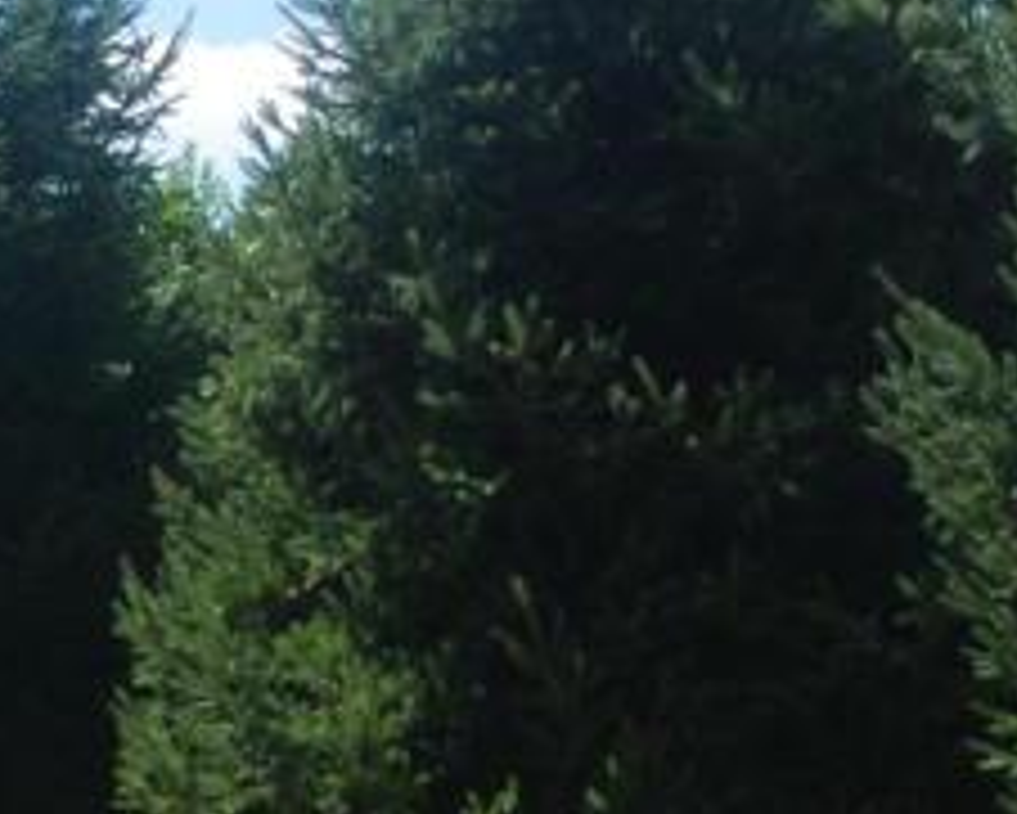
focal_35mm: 200
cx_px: -353
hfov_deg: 9.5
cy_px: 643
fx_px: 6022
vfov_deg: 7.7
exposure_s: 1/160
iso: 100
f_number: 6.3
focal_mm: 28
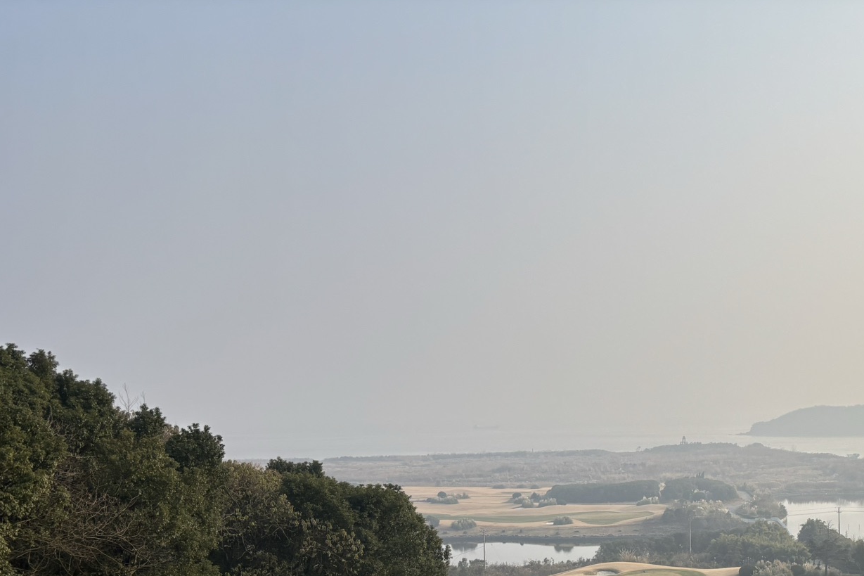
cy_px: 525
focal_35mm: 44
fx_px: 1056
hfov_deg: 42.4
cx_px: 699
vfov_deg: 29.2
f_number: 1.6
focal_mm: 5.96
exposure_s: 1/3650
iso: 50
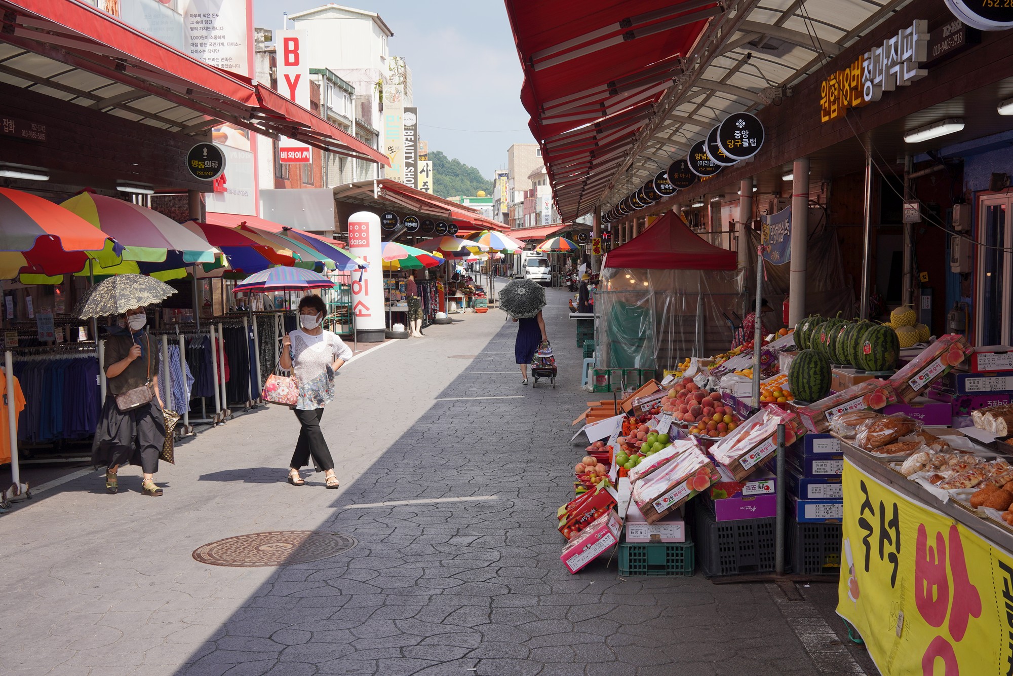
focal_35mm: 35
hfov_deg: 54.4
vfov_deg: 37.9
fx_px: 985
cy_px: 338
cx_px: 506
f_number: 11
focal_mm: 35
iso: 100
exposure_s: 1/100
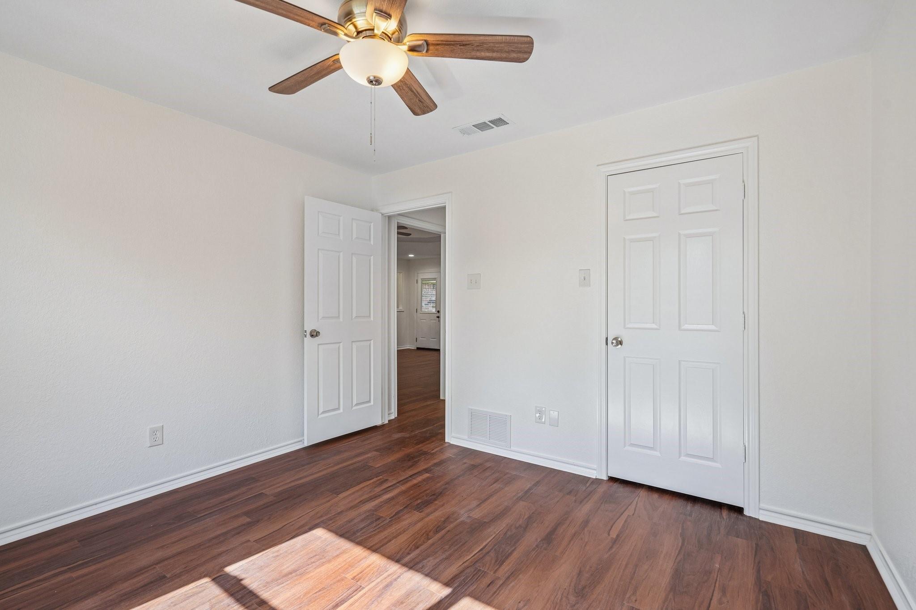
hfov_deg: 96.7
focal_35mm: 16
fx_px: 407
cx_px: 458
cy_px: 305
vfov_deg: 73.7
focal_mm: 16
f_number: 8
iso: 125
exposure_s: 1/30
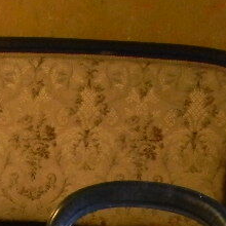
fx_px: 1093
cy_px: 339
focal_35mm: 148
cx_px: -5
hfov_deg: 11.7
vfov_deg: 11.3
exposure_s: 1/5.7
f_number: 3.7
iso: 400
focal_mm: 6.4
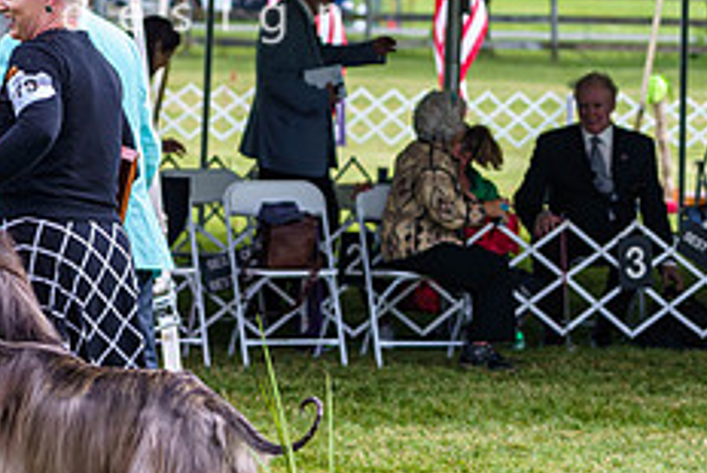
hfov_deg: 8.7
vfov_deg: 5.9
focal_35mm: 235
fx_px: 4618
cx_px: -37
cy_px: 108
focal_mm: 94
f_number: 4
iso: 250
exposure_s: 1/500
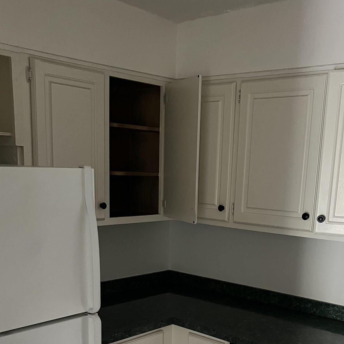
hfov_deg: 37.5
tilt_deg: -13.8
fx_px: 506
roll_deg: -1.8
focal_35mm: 45
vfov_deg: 35.9
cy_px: 289
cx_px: 196
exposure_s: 1/40
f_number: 1.5
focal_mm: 5.7
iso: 500
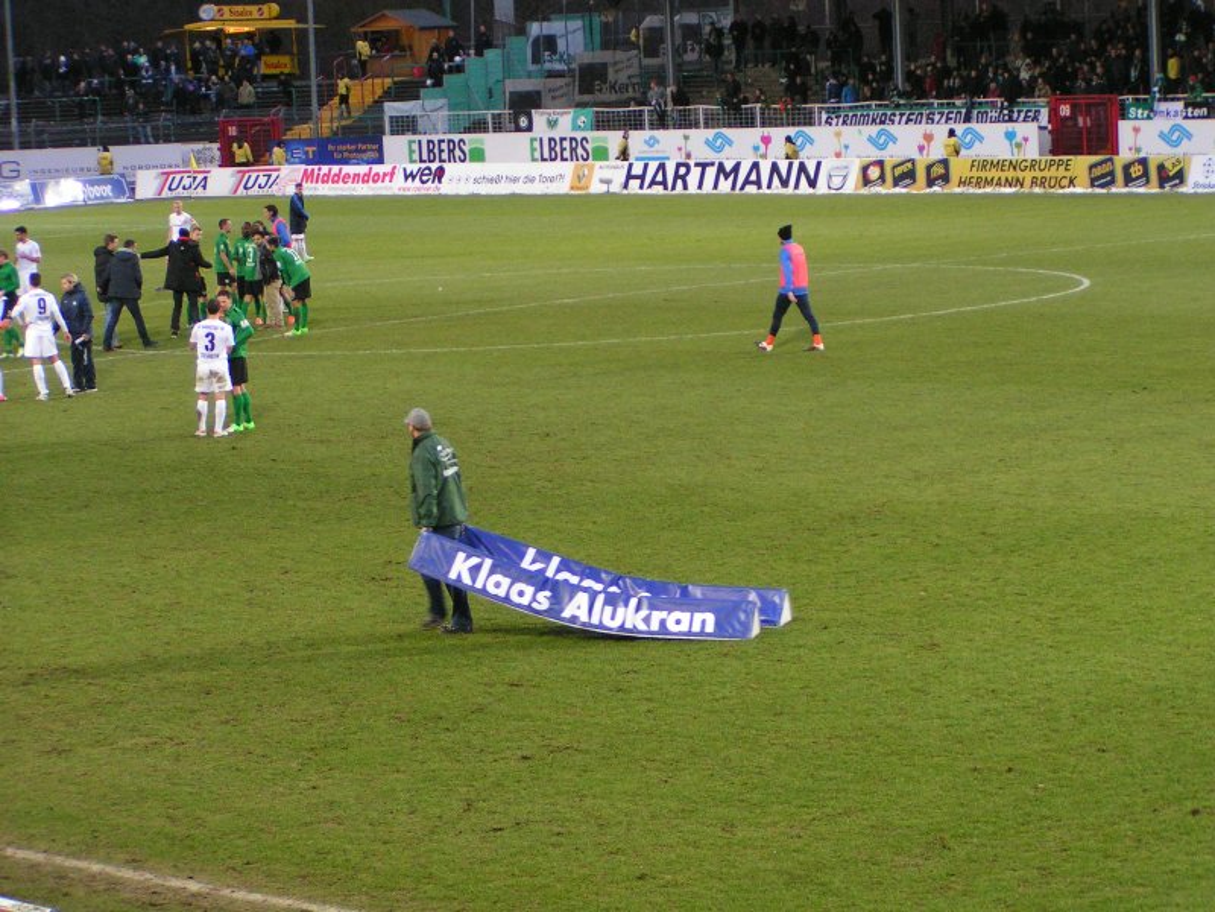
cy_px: 456
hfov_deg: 18.2
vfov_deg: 13.7
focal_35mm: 108
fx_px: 3791
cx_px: 608
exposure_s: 1/100
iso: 200
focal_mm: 16.6
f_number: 3.5
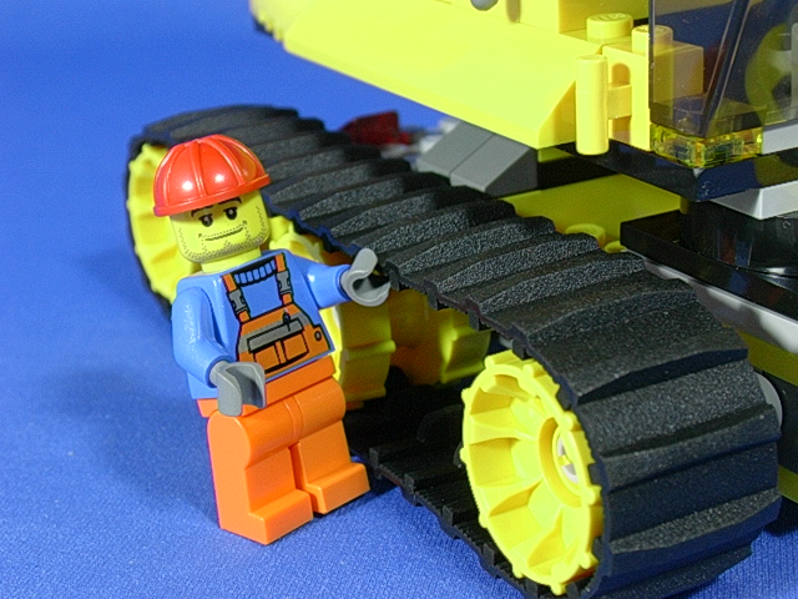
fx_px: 1637
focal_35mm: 71
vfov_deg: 20.7
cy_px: 300
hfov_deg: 27.4
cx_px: 399
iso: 70
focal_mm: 10.8
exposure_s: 1/5.9
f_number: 3.7
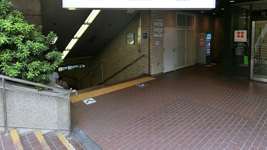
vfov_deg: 46.8
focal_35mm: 24
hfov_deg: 76.1
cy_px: 49
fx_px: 170
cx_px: 146
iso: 80
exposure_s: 1/160
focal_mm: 4.06
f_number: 2.7
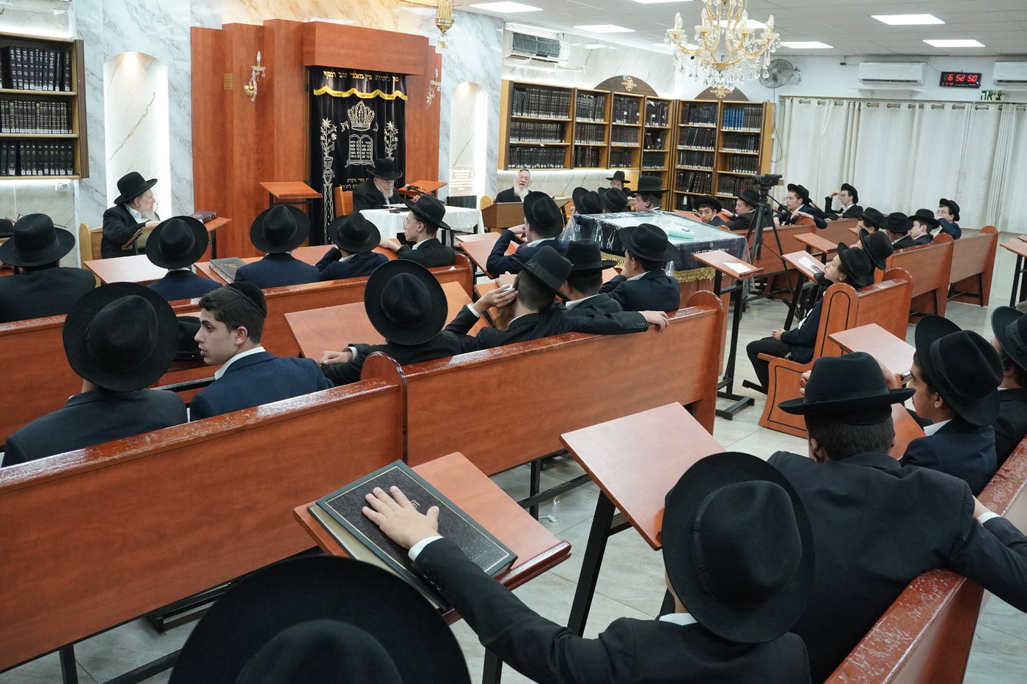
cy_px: 342
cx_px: 514
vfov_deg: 44.2
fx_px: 843
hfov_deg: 62.7
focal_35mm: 30
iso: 2500
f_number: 5.6
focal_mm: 19.7
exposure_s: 1/200
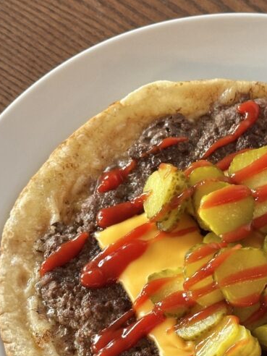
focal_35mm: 100
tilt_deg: -65.0
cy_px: 289
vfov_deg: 19.4
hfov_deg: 14.7
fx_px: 1028
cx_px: 235
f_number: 1.78
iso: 200
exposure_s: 1/60
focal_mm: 6.86
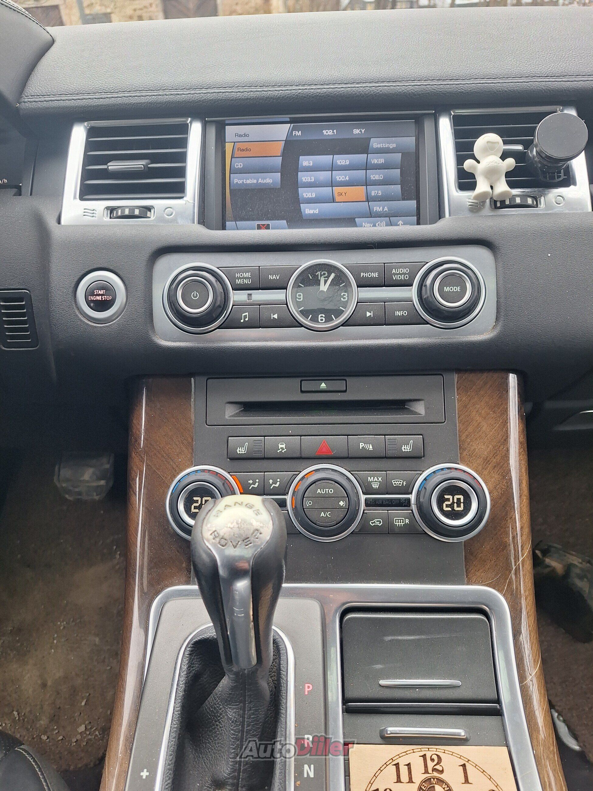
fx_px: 525
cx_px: 296
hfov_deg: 58.9
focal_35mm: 23
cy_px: 396
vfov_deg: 73.9
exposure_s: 1/100
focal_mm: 5.54
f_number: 1.8
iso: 80
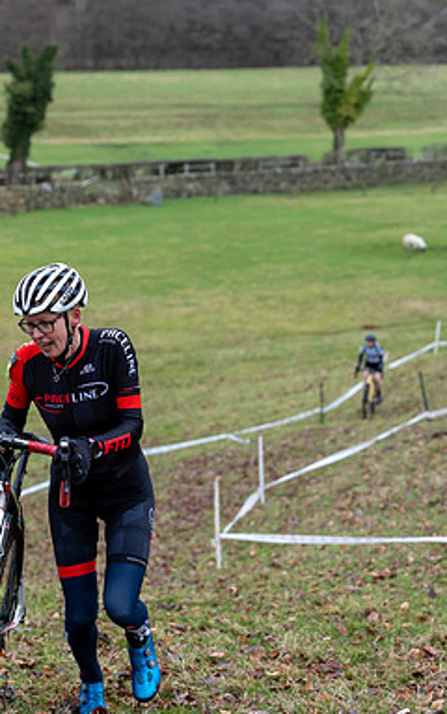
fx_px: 2101
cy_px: 359
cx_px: 52
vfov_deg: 19.3
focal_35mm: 108
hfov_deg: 12.1
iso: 1250
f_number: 3.5
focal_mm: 70
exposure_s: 1/1000
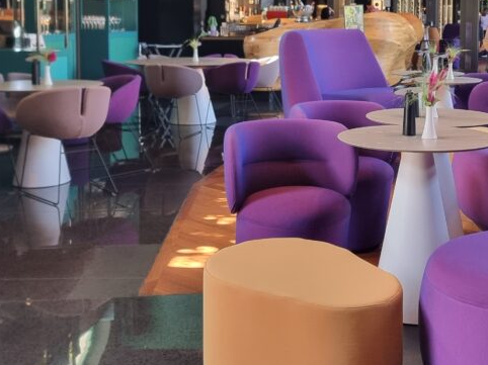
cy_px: 69
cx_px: 349
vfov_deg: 27.9
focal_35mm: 51
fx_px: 719
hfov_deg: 36.8
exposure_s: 1/100
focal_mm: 6.7
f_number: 1.8
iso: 320
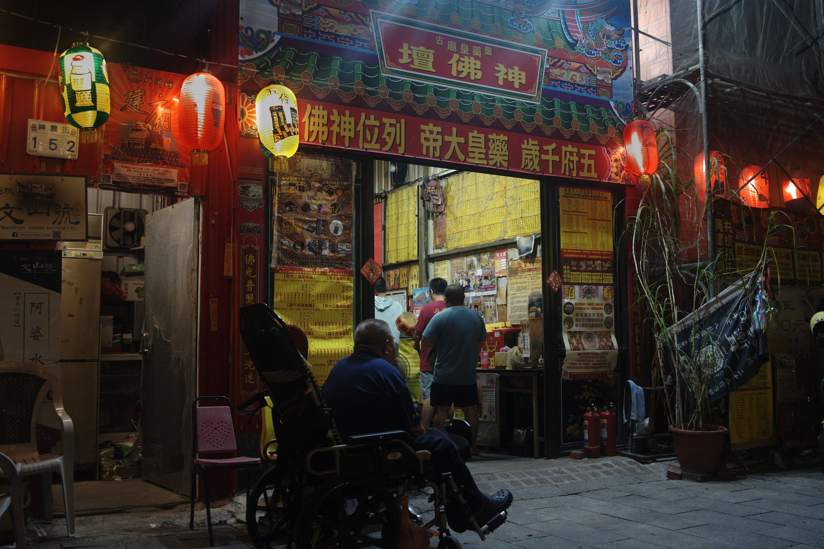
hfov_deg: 54.4
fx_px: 801
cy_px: 274
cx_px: 412
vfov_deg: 37.8
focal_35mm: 35
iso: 2000
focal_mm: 35
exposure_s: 1/40
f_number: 5.6
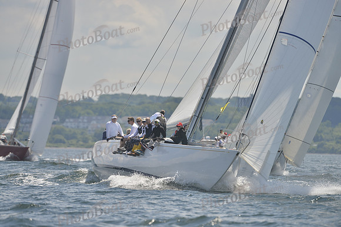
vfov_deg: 5.7
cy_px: 114
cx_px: 170
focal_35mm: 240
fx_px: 2274
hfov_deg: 8.6
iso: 280
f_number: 5.6
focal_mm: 240
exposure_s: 1/2000
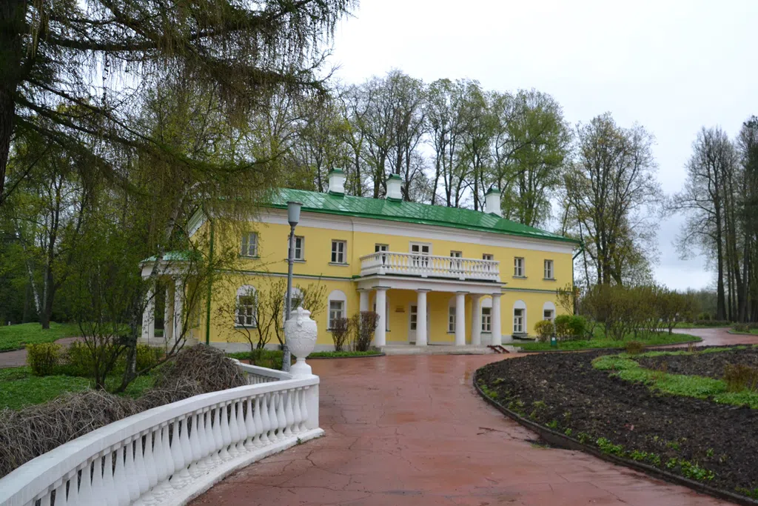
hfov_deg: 67.4
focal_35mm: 27
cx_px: 379
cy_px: 253
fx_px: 569
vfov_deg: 47.9
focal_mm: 18
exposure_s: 1/320
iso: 1600
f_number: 9
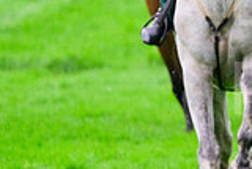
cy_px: 15
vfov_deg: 1.0
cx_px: 438
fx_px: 10131
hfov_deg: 1.4
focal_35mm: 1446
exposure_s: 1/1600
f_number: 5.6
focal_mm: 400
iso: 2000
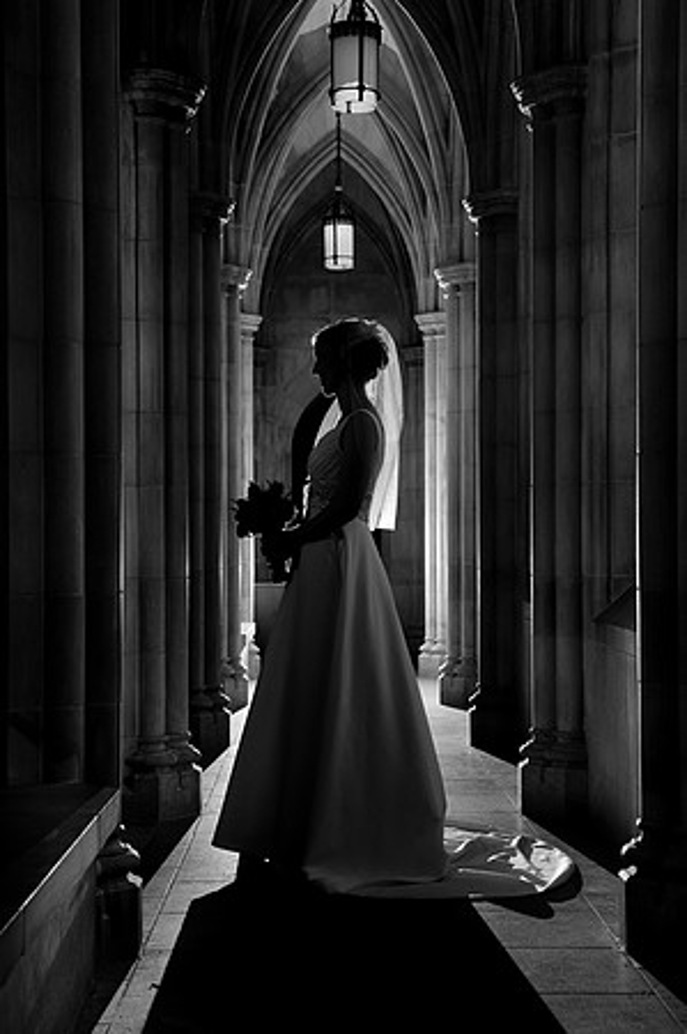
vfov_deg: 37.9
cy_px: 517
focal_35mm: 52
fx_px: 1506
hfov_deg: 25.7
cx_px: 344
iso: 100
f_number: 4
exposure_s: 1/250
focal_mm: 35
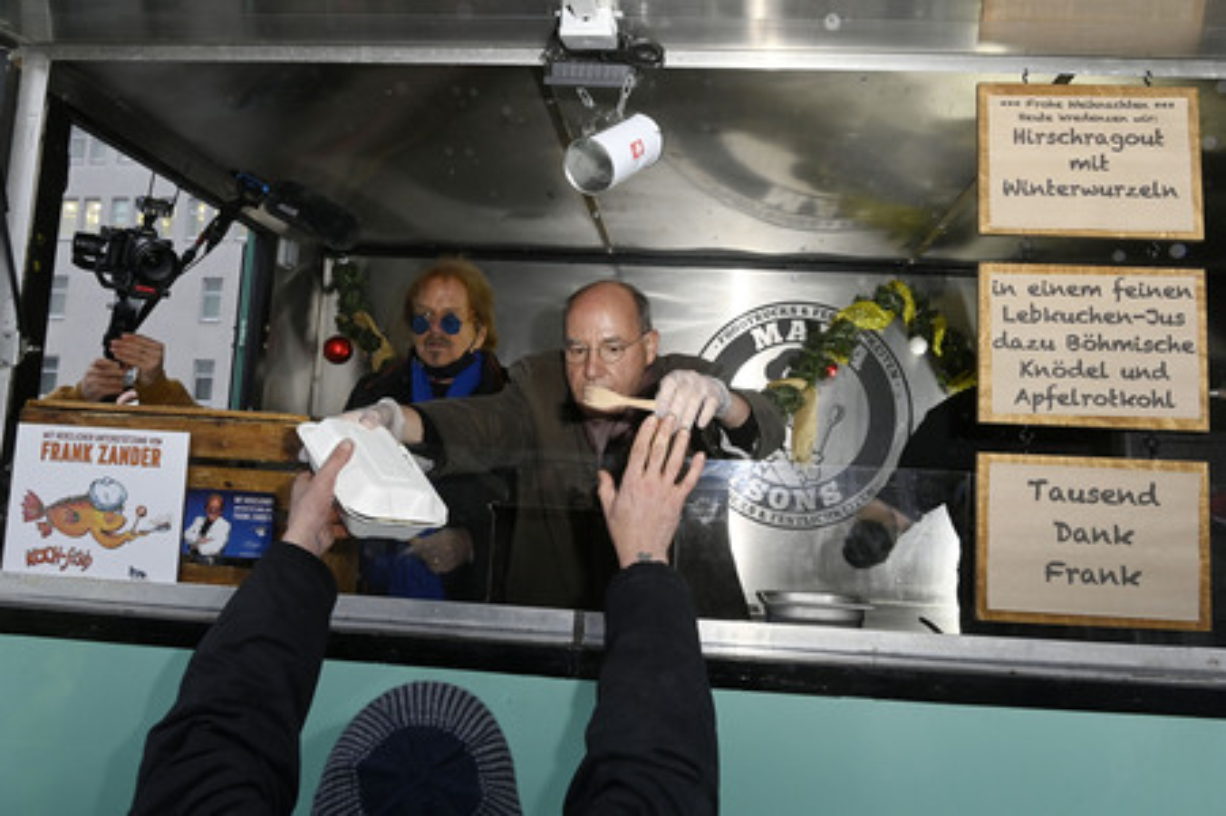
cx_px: 613
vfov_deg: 46.3
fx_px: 953
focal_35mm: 28
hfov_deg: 65.5
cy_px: 408
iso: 1600
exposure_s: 1/100
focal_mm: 28
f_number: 8
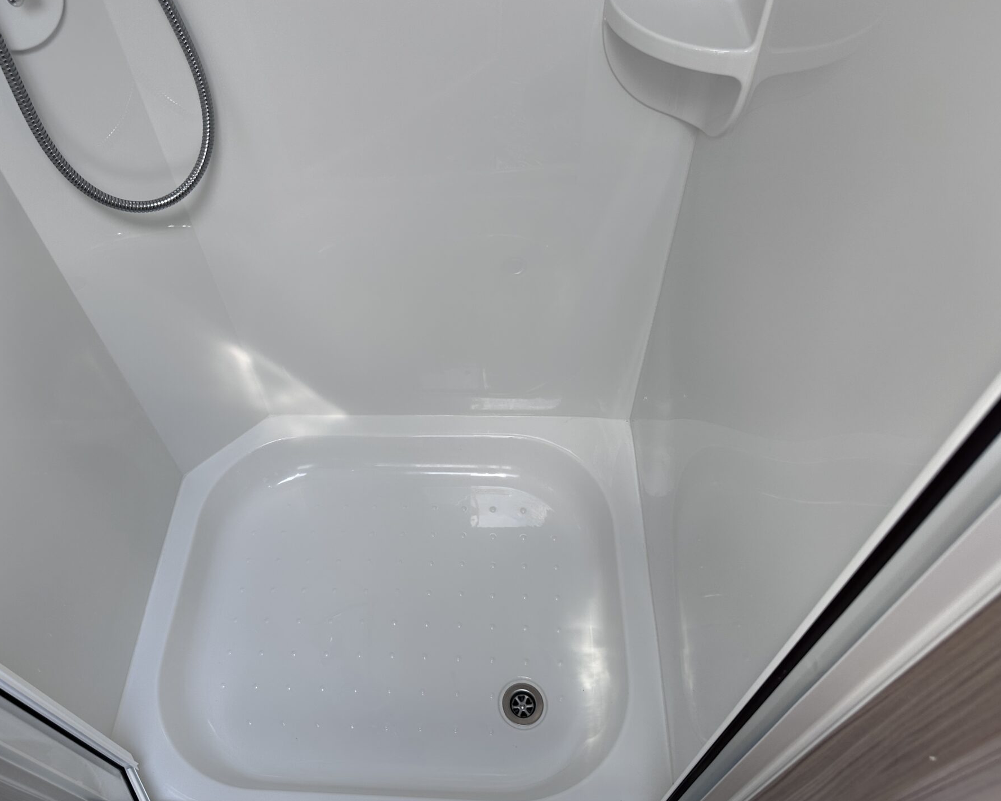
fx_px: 800
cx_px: 426
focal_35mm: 27
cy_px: 390
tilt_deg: -52.1
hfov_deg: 63.7
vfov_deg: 53.2
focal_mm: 6.86
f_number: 1.78
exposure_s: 1/132
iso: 64
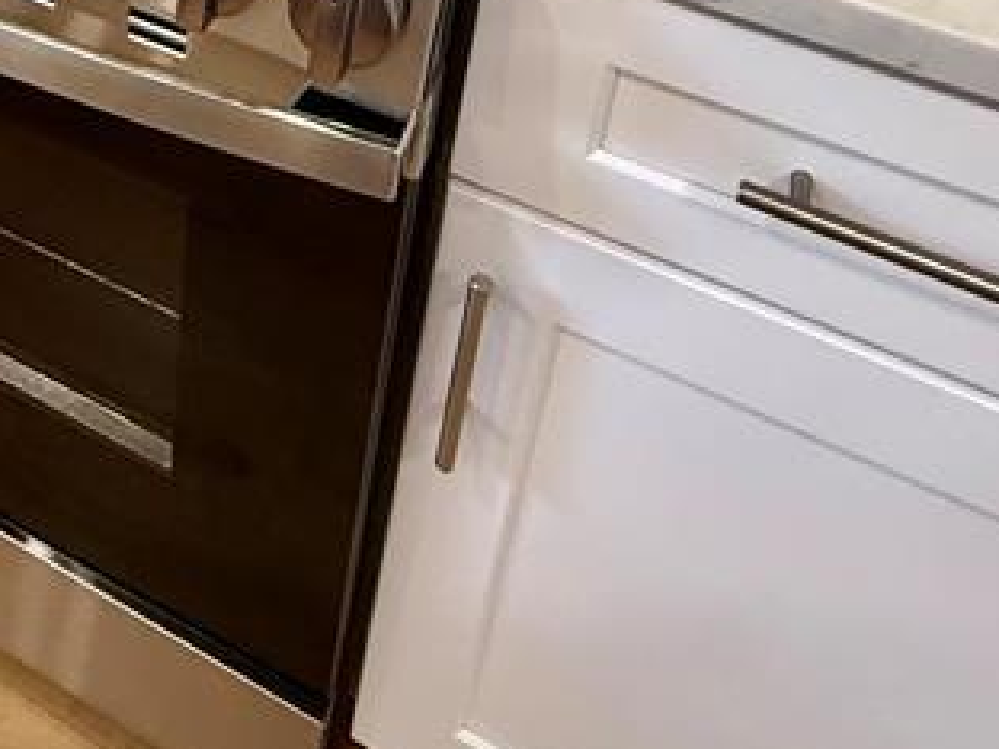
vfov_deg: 24.0
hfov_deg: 39.1
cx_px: 150
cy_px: -407
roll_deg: -2.0
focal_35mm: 46
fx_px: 1328
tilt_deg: -22.9
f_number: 2.2
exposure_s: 1/120
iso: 320
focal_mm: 2.22
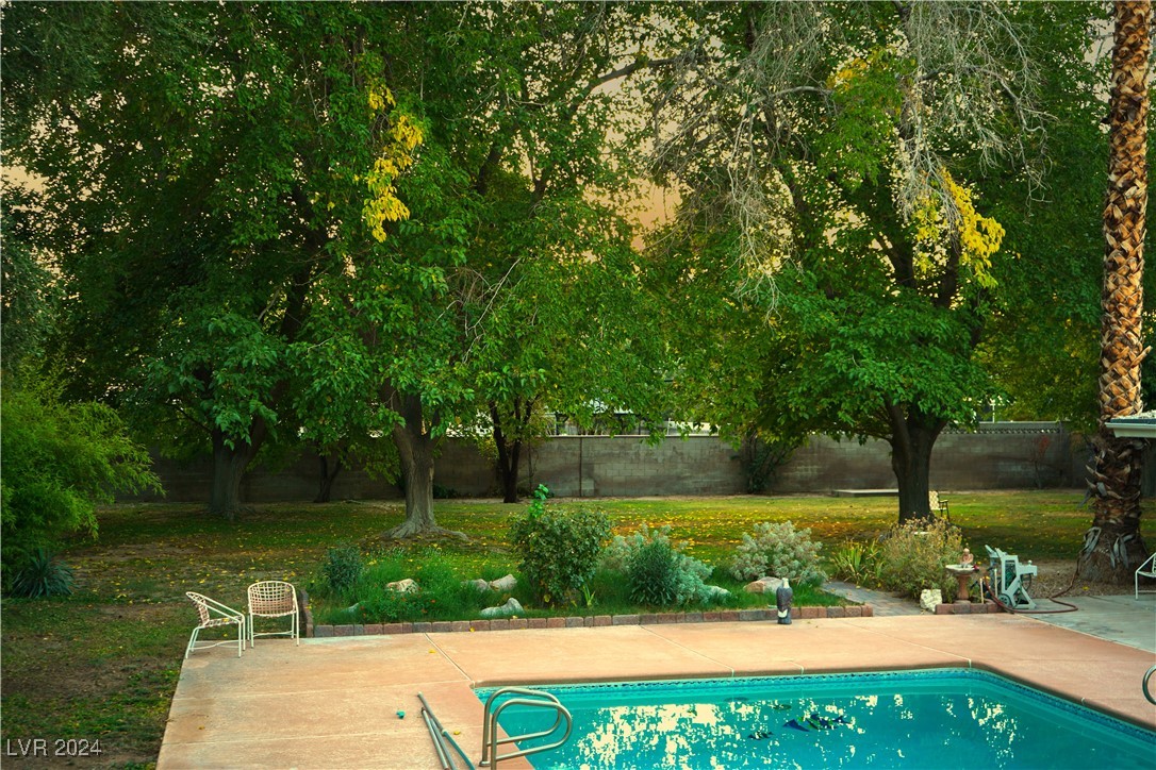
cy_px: 385
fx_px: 1477
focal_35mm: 46
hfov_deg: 42.7
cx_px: 578
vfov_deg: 29.2
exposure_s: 1/40
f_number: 4.5
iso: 64
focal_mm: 46
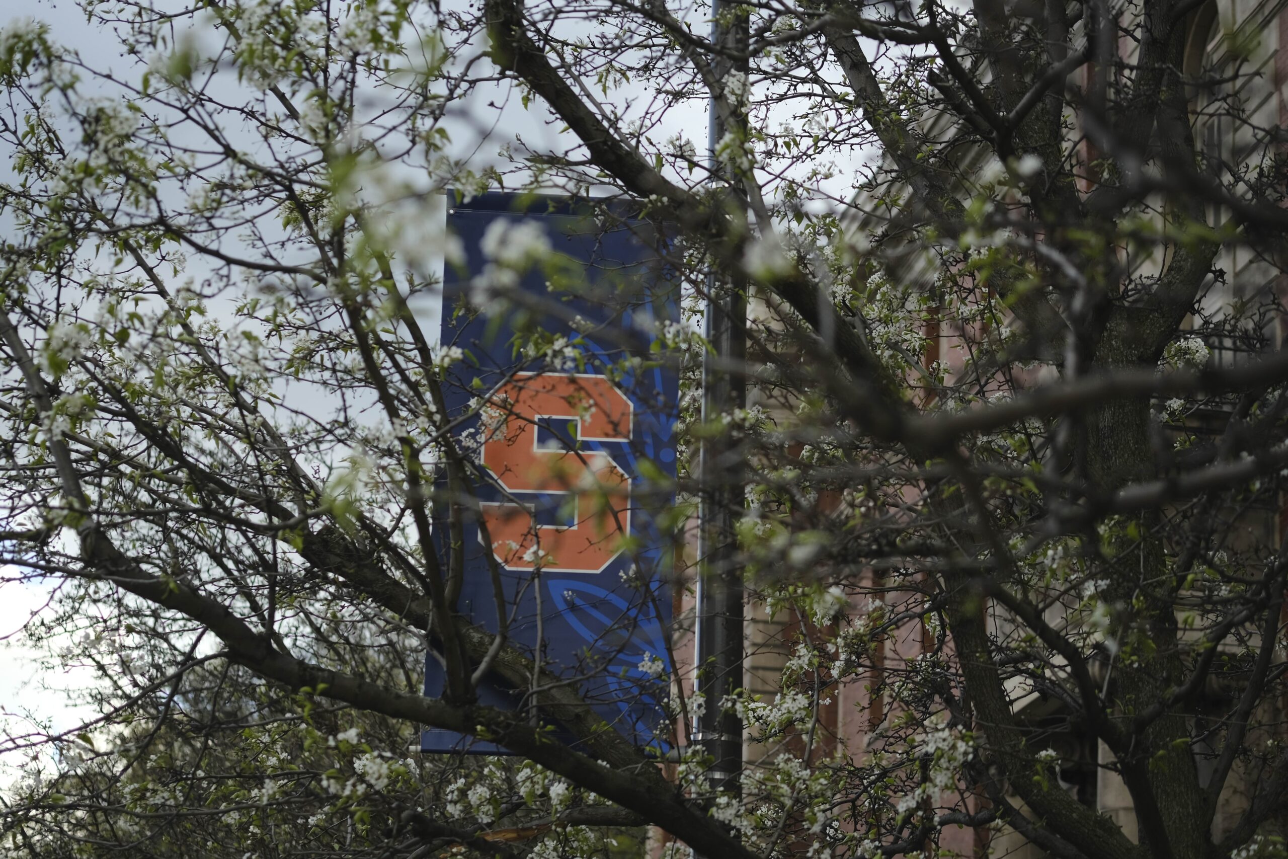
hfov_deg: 22.6
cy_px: 430
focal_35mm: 90
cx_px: 644
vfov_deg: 15.2
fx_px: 3220
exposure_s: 1/1100
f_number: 2.4
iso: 200
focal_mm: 60
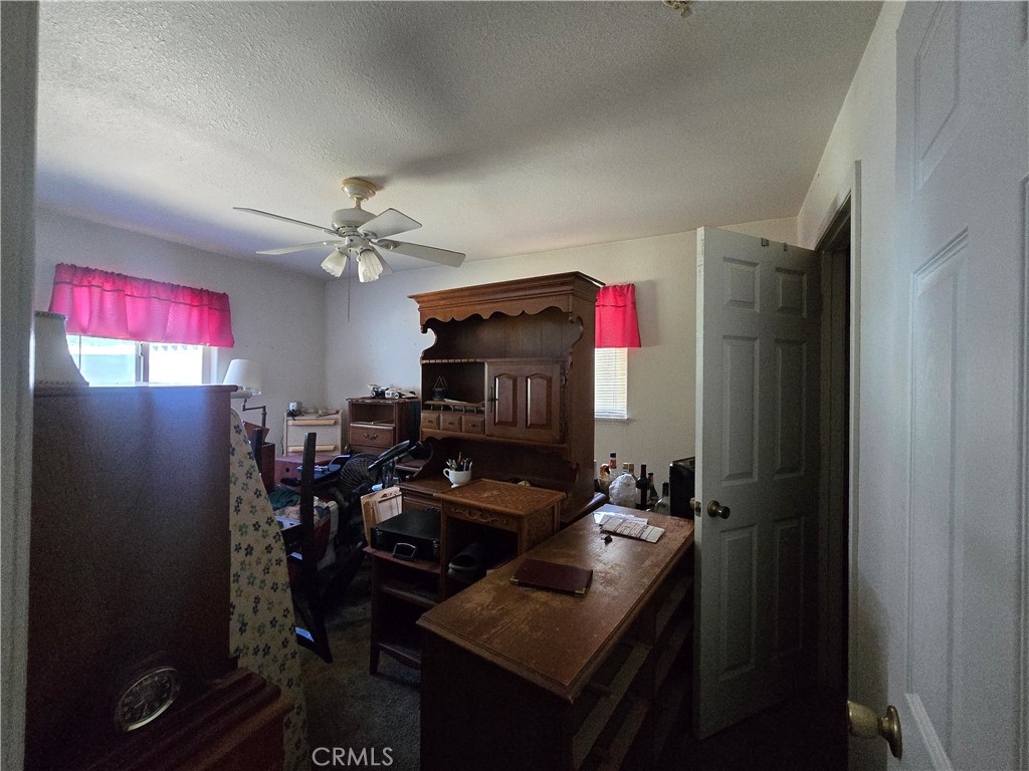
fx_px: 386
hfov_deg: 106.2
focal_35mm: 13
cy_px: 386
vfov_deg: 89.9
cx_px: 514
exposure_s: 1/60
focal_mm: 2.2
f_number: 2.2
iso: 1250
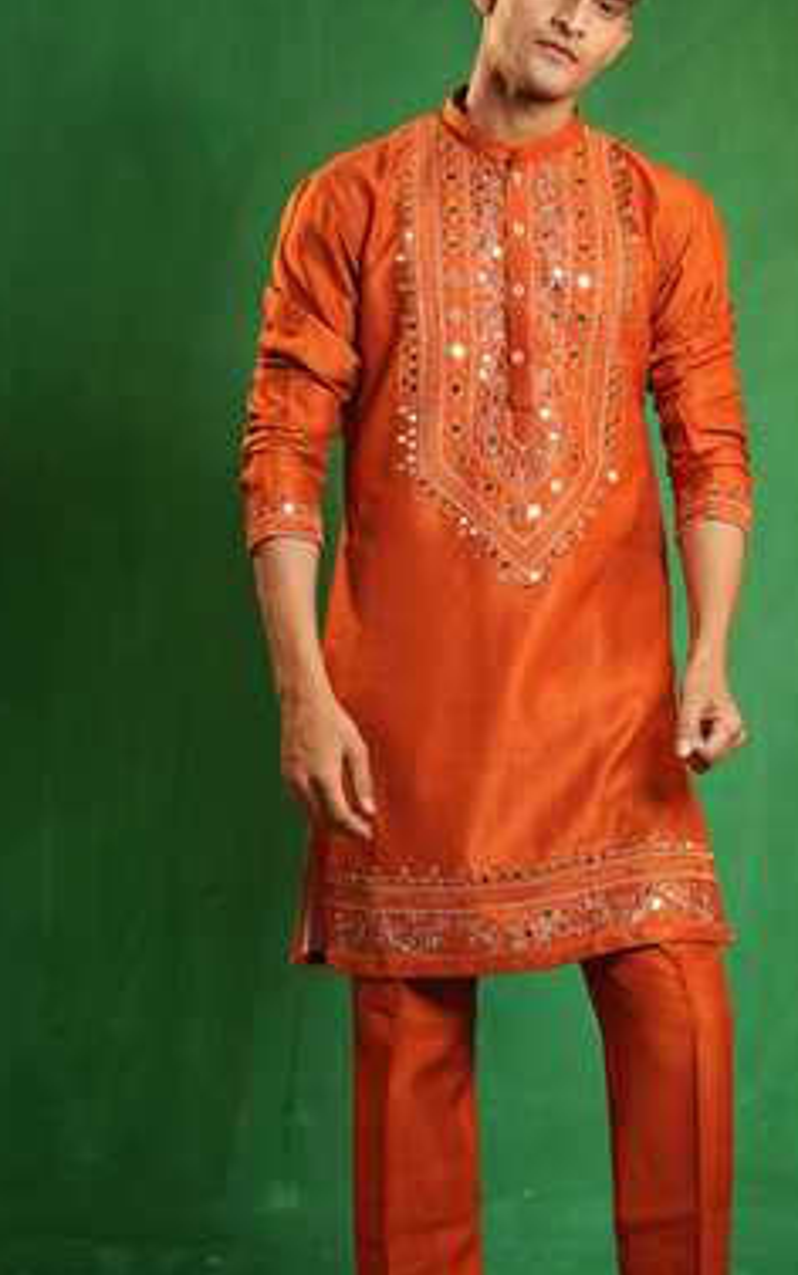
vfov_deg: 28.9
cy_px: 715
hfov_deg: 18.3
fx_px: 2468
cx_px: 548
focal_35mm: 71
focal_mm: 50
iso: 500
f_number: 2.8
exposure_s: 1/160
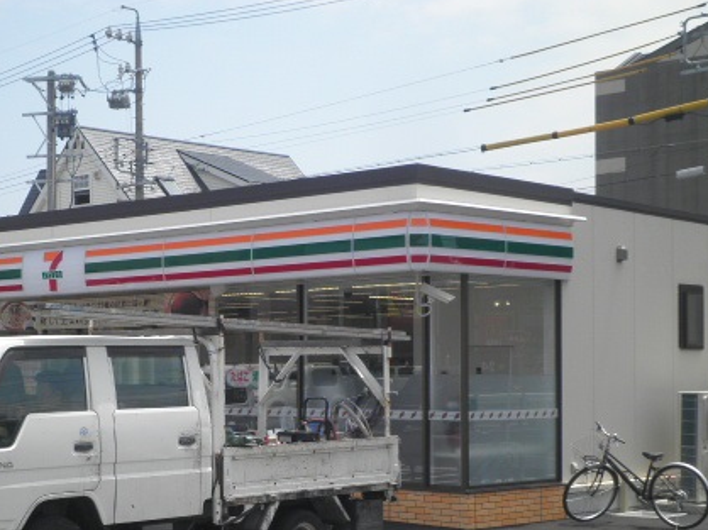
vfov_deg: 20.3
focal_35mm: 72
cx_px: 242
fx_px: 1472
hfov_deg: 26.9
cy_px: 398
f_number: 9.6
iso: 64
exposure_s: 1/100
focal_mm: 8.3
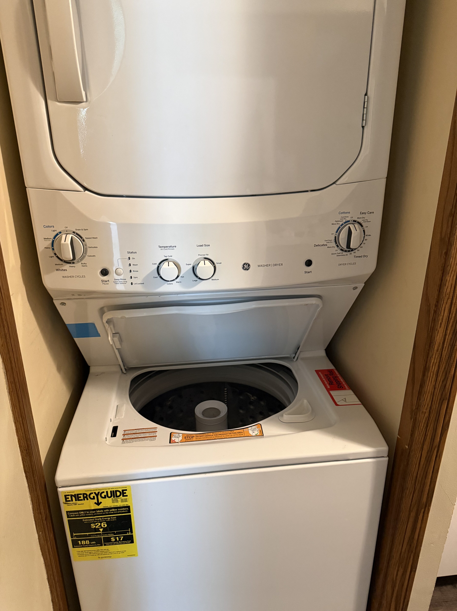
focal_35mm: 24
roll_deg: -0.4
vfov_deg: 71.6
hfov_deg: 56.7
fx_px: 423
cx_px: 228
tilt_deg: -19.8
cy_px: 306
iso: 800
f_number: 1.78
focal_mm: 6.76
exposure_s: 1/60
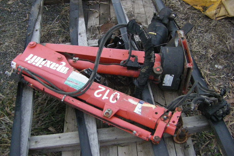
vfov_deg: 33.4
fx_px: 260
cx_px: 118
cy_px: 75
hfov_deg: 48.4
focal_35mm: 40
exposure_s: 1/25
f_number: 3.5
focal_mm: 6.3
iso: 800
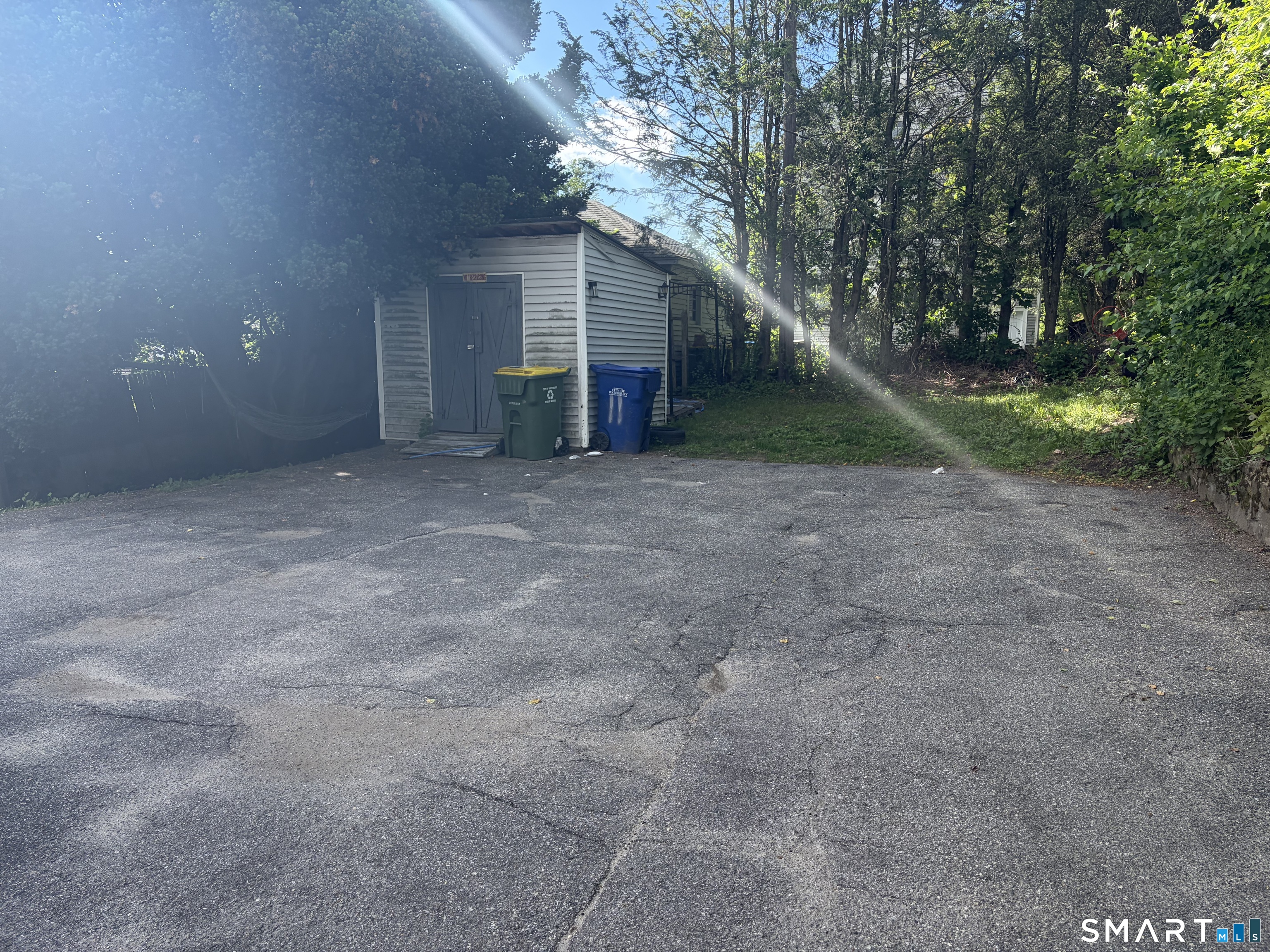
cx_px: 635
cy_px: 476
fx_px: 954
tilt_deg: -7.3
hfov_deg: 67.3
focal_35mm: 26
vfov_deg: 53.1
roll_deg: -0.3
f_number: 1.6
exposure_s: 1/1263
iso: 64
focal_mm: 5.96
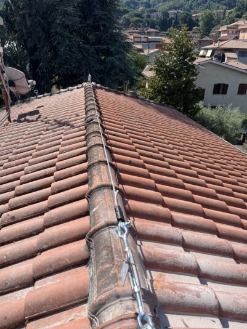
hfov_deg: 53.1
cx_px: 124
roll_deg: +0.2
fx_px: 247
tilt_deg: -24.0
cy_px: 164
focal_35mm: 26
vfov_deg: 67.3
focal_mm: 5.1
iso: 50
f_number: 1.6
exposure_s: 1/2967
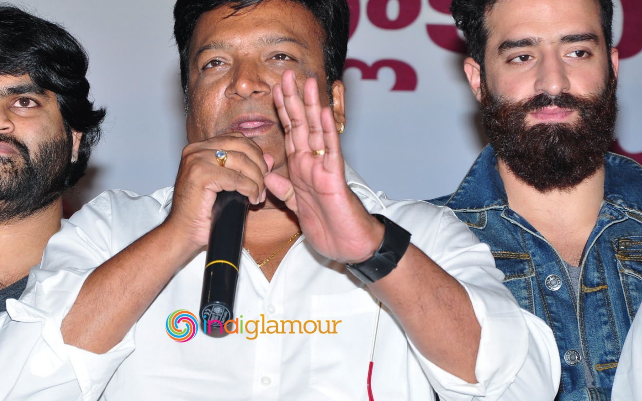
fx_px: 3546
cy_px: 183
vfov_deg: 6.5
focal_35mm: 203
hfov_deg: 10.3
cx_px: 253
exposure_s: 1/125
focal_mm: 105
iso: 400
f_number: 8
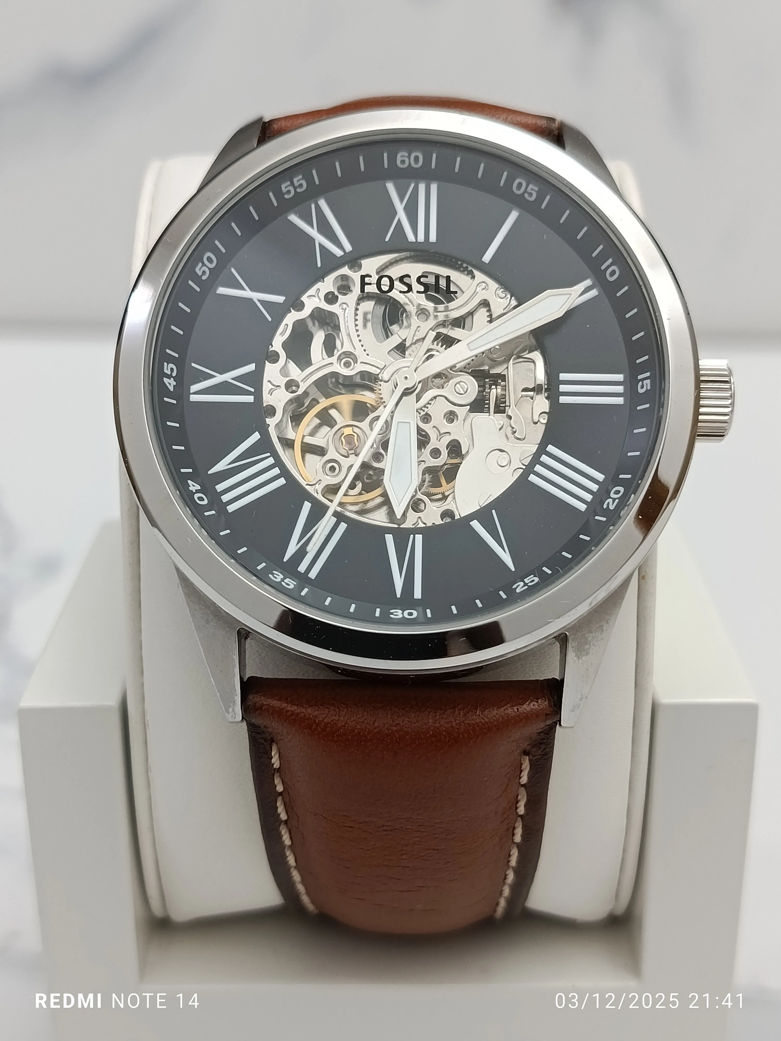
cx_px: 390
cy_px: 520
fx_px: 1444
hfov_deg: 30.3
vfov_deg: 39.7
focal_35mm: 48
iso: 392
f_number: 1.7
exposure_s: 1/100
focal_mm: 5.24
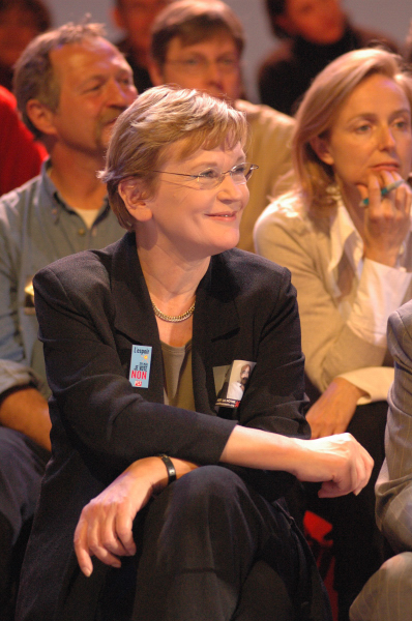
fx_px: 3230
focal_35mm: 188
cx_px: 206
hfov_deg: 7.3
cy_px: 310
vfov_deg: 11.0
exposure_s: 1/125
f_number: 2.8
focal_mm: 125
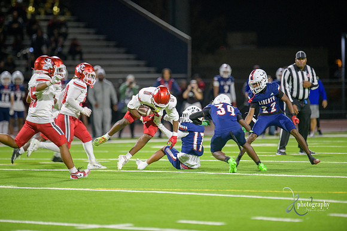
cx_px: 174
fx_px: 2892
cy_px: 116
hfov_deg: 6.9
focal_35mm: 300
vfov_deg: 4.6
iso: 1250
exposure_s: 1/250
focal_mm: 300
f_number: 2.8
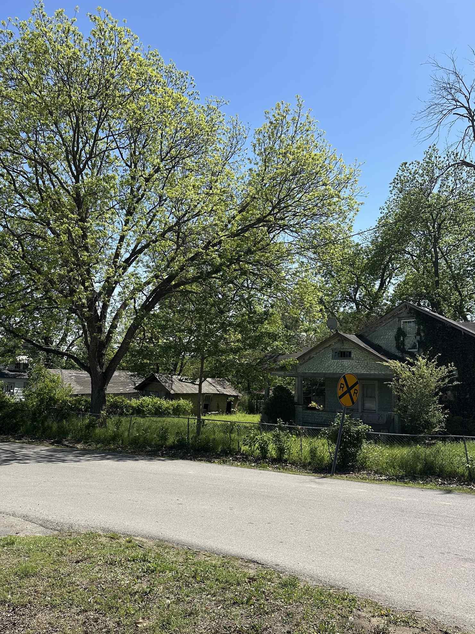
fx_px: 512
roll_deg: -2.0
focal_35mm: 28
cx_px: 221
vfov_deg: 63.4
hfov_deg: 49.7
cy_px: 342
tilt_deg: +6.2
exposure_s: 1/3861
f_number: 1.78
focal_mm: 6.86
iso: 80
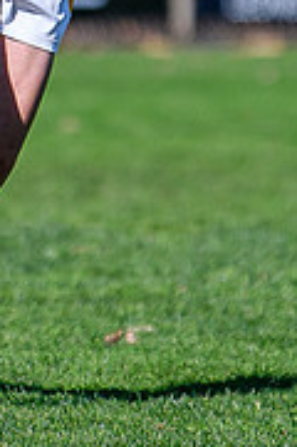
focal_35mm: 1638
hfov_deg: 0.8
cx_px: 144
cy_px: -154
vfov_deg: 1.3
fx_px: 20347
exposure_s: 1/5000
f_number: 2.8
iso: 250
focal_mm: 200
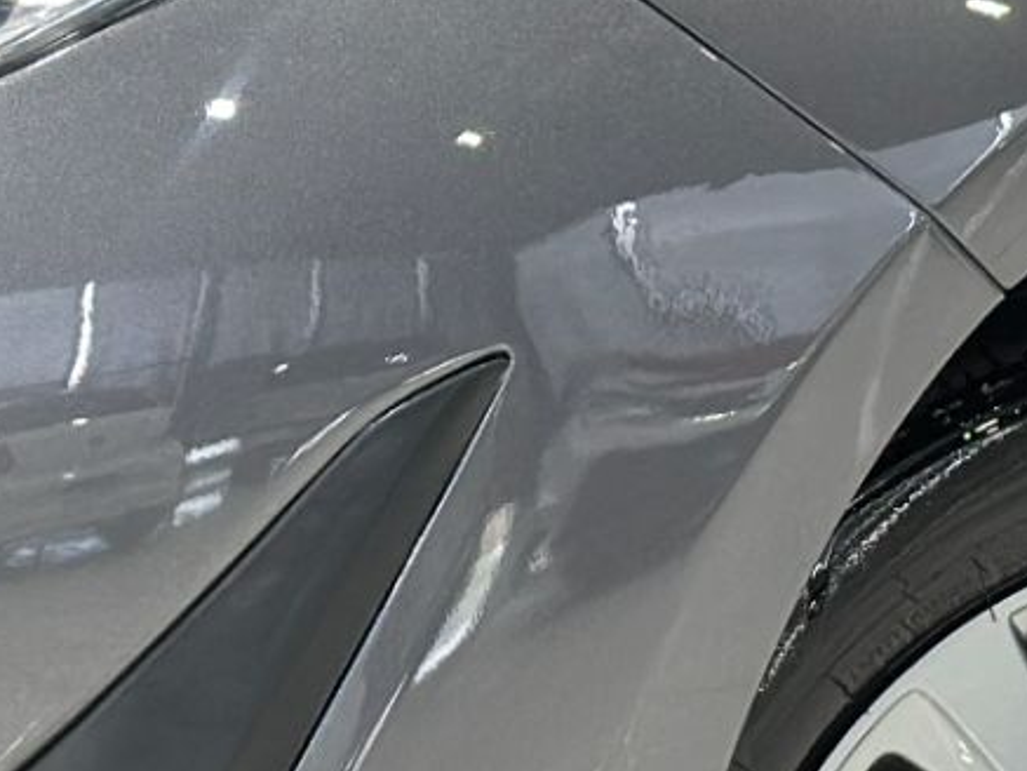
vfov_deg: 7.0
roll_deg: +1.0
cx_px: 251
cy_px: 364
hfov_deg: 9.4
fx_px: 6262
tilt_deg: -11.3
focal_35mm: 211
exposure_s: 1/60
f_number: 1.78
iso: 160
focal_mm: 6.86
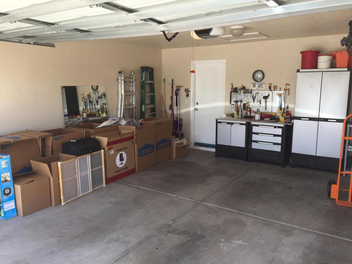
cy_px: 132
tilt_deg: -9.5
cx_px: 176
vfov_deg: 48.2
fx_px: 295
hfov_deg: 61.7
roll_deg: -1.0
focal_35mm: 29
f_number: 2.2
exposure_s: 1/210
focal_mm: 4.15
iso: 32
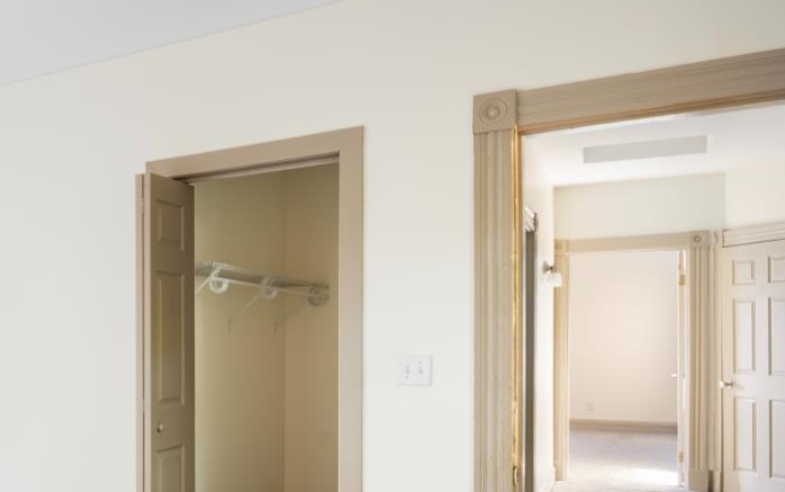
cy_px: 338
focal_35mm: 35
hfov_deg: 48.3
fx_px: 749
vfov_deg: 35.9
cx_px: 52
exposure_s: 4
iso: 100
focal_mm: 16
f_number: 8
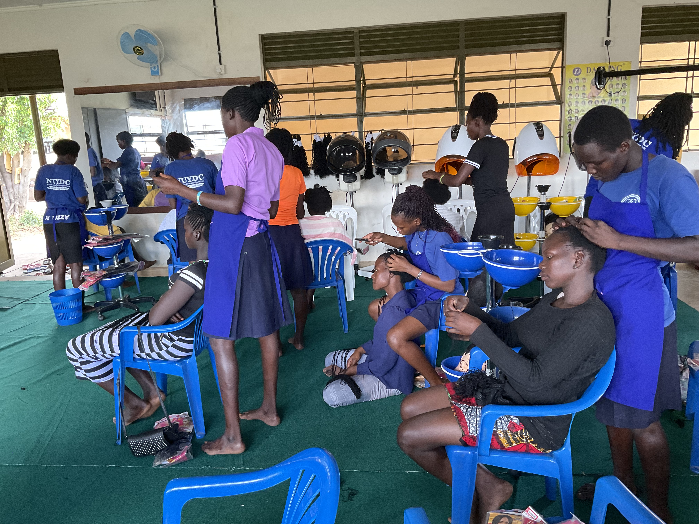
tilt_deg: -13.6
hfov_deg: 61.7
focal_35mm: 29
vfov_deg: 48.2
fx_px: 586
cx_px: 350
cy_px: 262
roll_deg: +2.8
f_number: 1.8
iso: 125
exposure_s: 1/50
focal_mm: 3
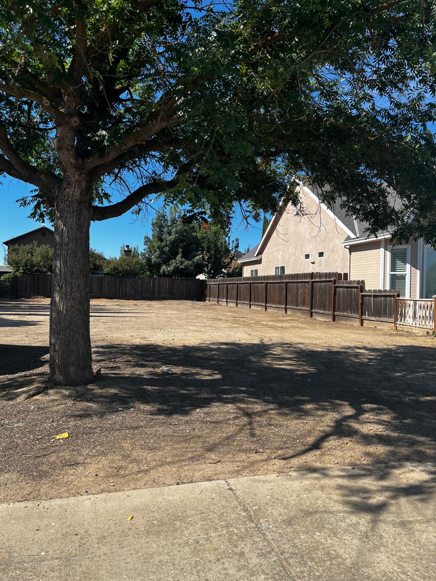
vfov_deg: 67.3
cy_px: 290
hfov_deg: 53.1
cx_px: 218
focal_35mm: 26
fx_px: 437
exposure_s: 1/2632
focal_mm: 5.1
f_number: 1.6
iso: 50
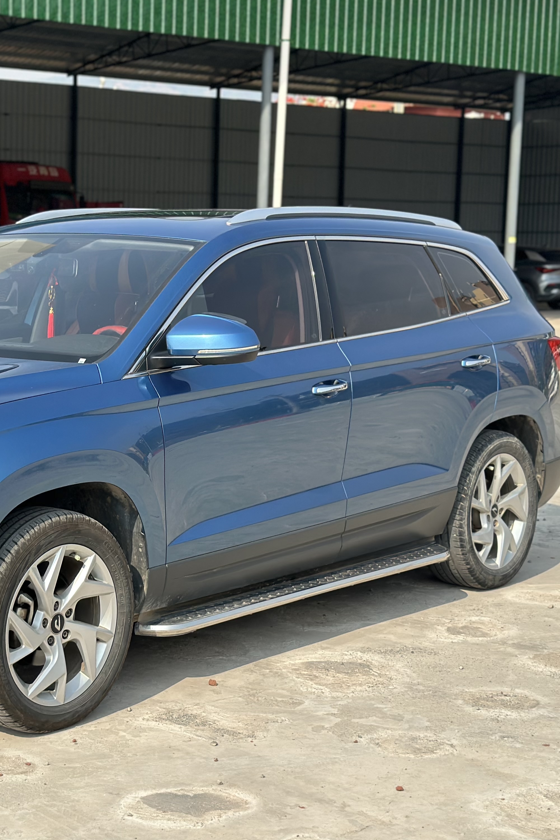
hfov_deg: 19.9
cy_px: 419
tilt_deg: -6.6
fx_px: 1563
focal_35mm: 67
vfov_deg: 30.1
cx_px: 45
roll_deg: -0.2
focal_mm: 6.86
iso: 80
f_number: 1.78
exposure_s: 1/2252
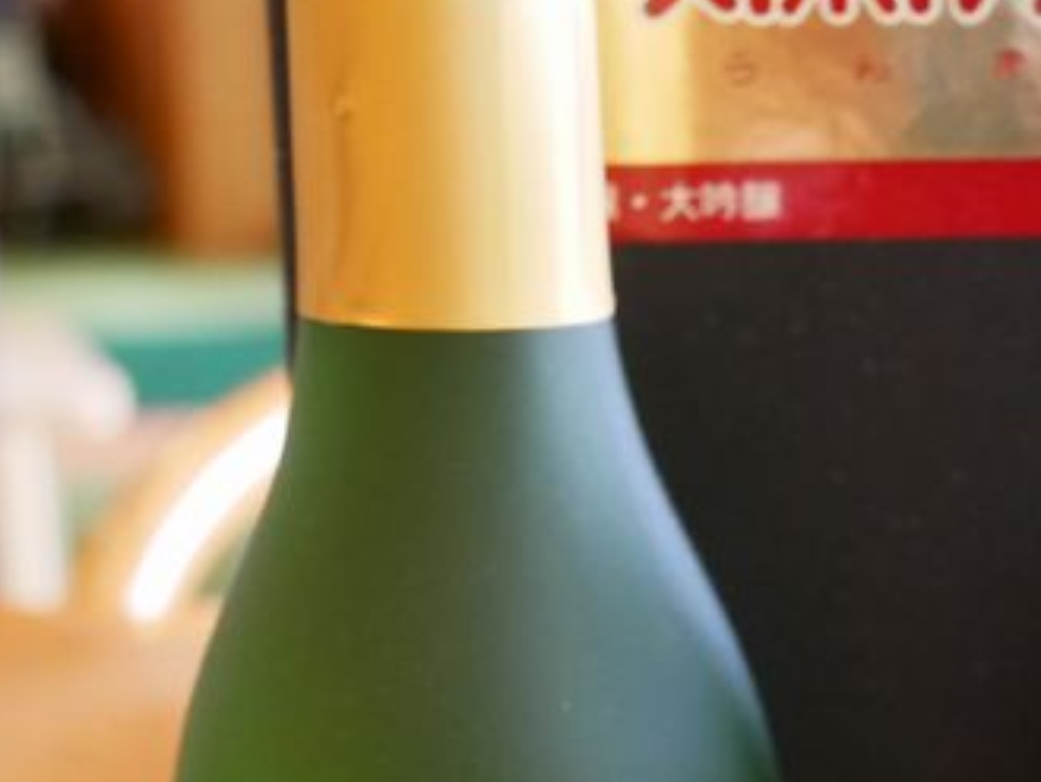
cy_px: 693
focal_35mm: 99
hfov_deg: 19.3
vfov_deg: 14.8
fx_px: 2978
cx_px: 1027
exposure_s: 1/60
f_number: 4.6
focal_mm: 20
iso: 2500
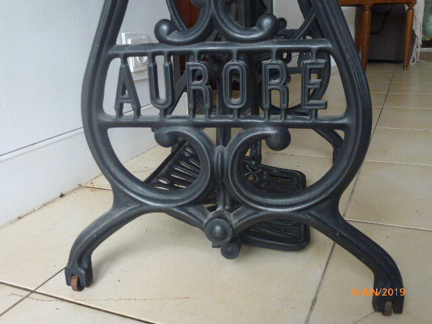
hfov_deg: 54.0
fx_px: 424
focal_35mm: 34
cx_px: 216
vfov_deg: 41.8
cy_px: 162
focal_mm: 5.9
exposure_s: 1/50
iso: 400
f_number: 3.6
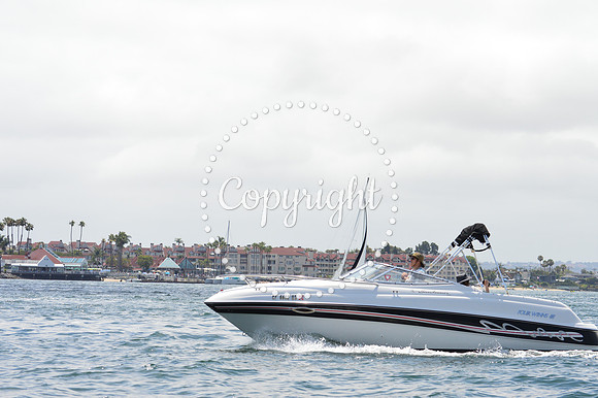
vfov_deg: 12.7
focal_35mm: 108
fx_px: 1793
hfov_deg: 18.9
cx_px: 299
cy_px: 199
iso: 280
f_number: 11
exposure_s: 1/500
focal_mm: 72
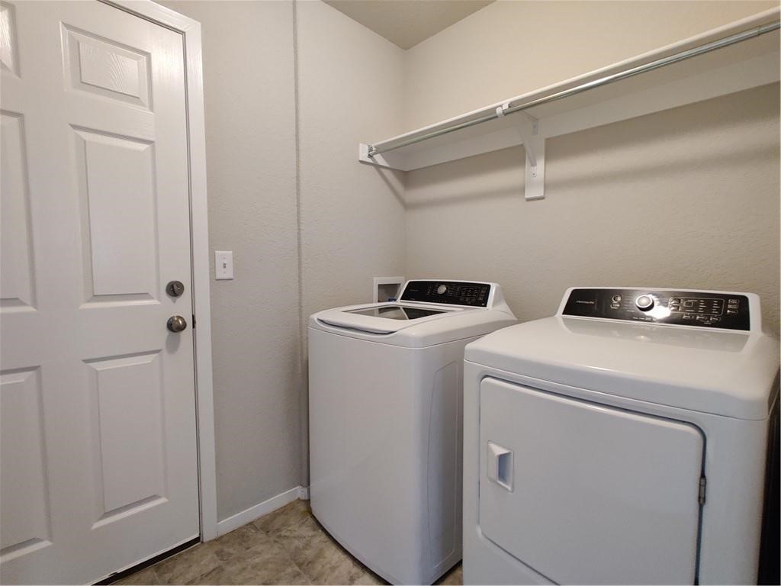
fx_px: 293
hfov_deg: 106.2
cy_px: 293
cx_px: 390
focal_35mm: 13
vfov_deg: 89.9
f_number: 2.2
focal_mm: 2.25
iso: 1000
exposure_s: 1/30
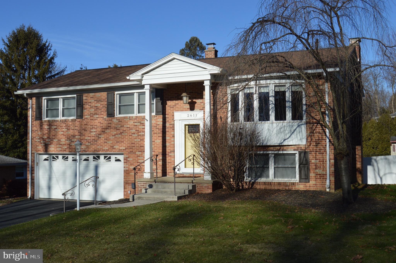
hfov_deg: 49.6
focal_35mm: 39
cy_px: 132
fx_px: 429
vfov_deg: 34.1
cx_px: 198
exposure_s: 1/500
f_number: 11
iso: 200
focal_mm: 26
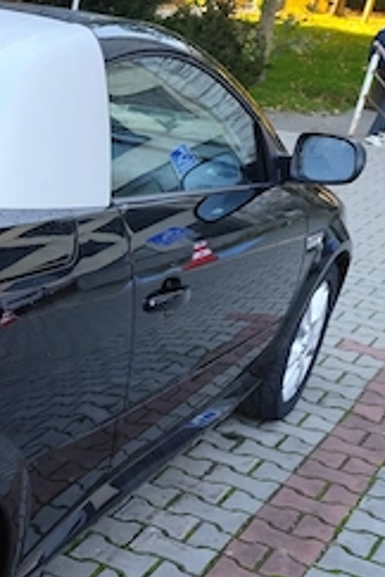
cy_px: 406
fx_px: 946
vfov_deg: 33.5
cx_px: -233
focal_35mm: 59
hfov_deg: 19.3
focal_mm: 6.14
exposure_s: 1/100
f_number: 1.65
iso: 100
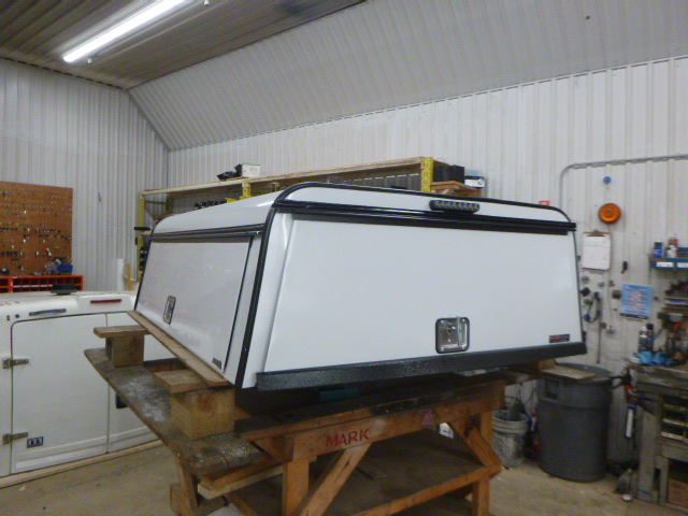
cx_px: 344
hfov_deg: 69.4
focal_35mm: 25
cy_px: 258
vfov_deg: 54.9
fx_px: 497
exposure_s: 1/50
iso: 400
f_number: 3.9
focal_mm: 4.5
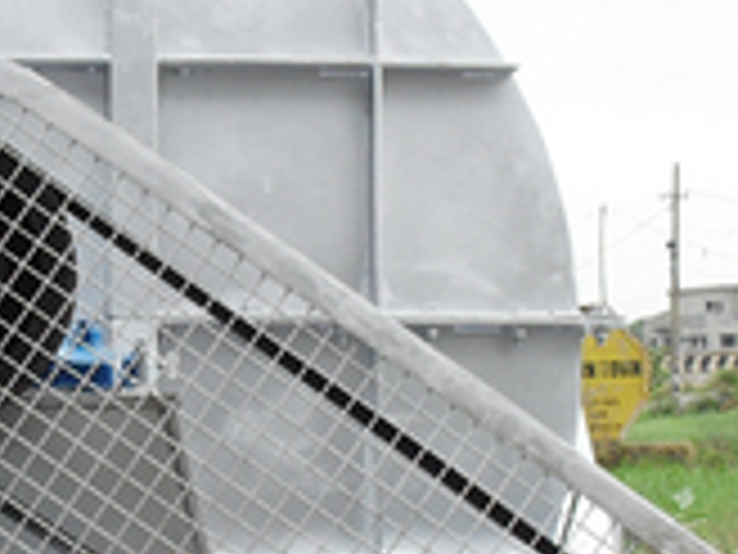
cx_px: 279
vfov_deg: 13.6
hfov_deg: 18.3
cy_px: 561
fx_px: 2281
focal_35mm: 107
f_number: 3.2
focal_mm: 6.3
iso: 100
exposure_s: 1/500
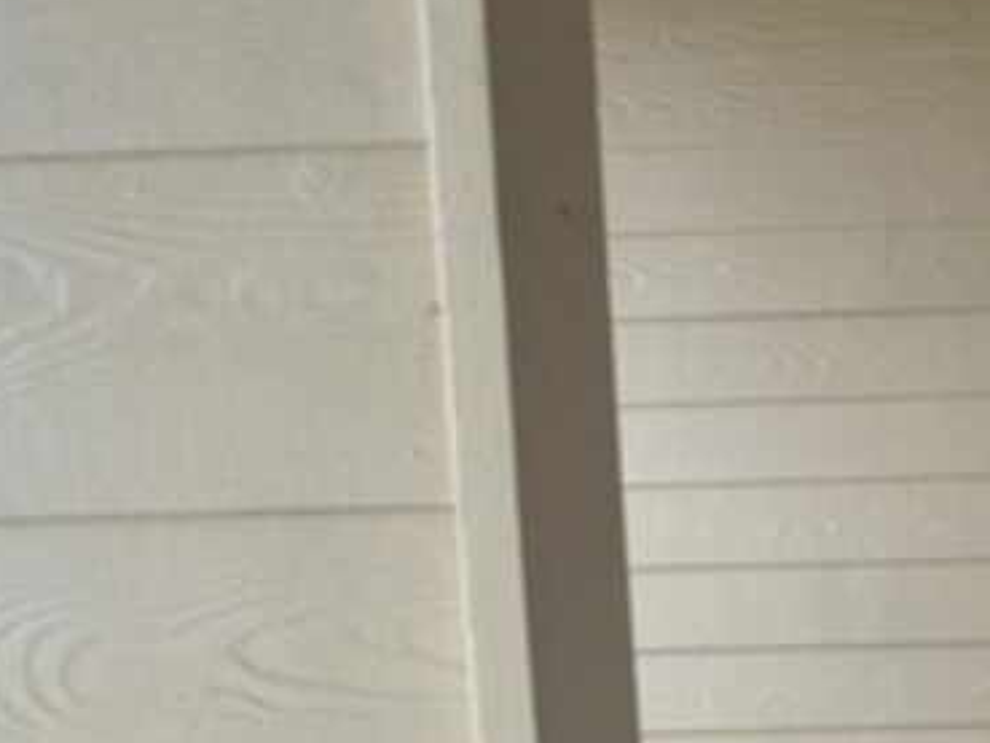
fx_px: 2575
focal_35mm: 90
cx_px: 1400
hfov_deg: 19.5
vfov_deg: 16.2
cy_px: 671
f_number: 3.5
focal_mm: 18
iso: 400
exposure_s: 1/40
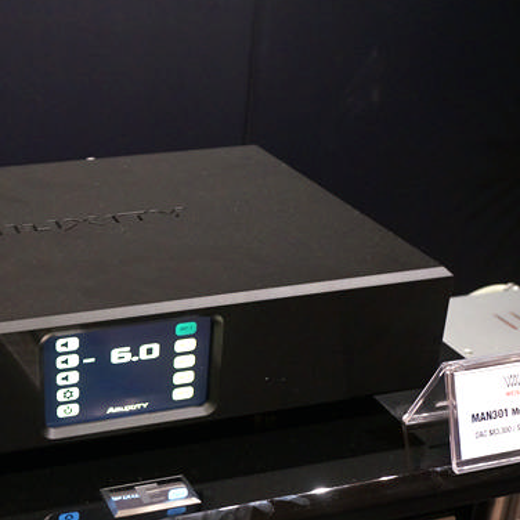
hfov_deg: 27.5
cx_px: 91
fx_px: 1037
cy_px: 360
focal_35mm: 61
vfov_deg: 27.9
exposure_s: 1/20
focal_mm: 20
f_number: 4
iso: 1600
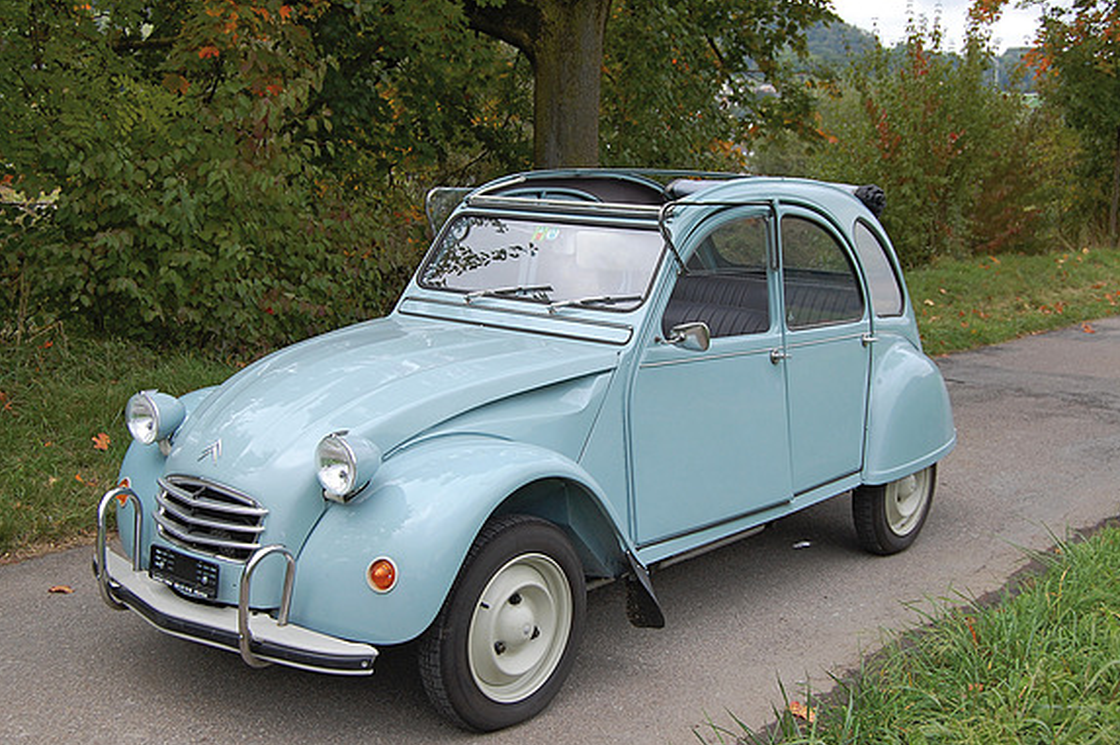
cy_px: 361
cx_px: 539
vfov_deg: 30.5
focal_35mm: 44
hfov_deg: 44.5
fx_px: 1368
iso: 200
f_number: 7.1
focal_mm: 28
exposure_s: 1/200
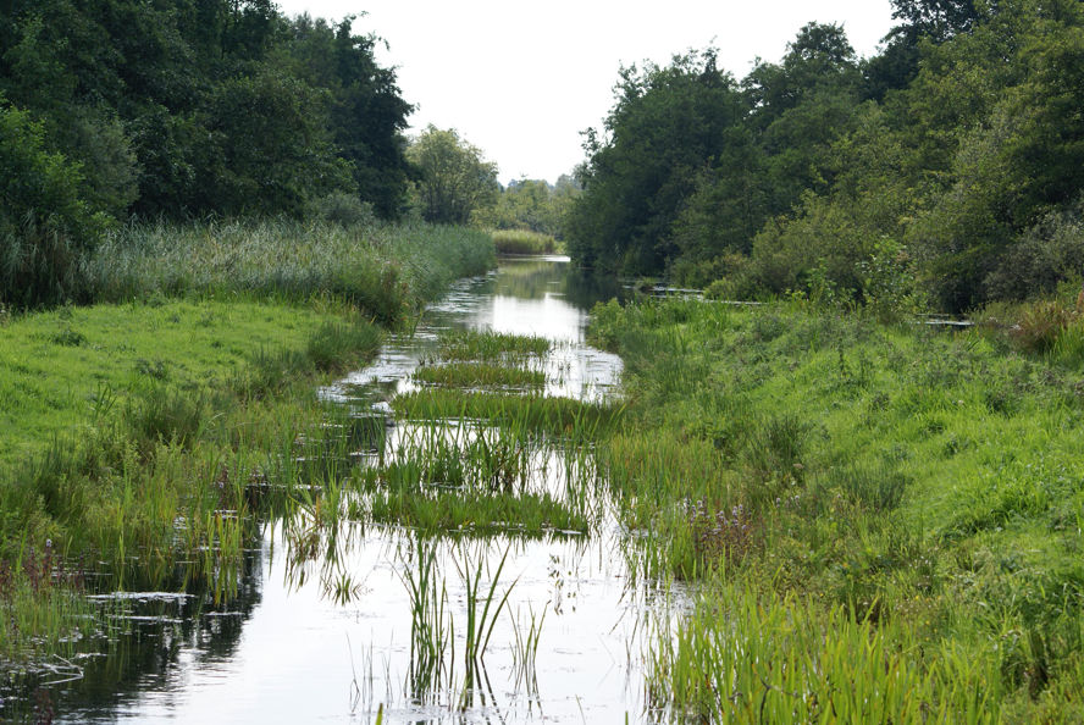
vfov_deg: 10.2
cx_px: 542
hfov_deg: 15.2
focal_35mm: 135
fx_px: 4069
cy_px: 362
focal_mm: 90
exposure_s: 1/250
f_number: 9
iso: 100
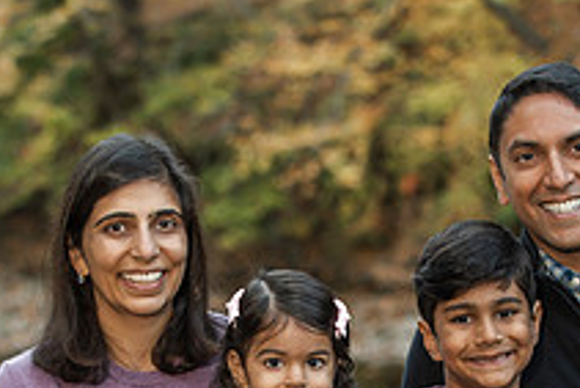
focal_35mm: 235
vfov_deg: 5.8
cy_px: 473
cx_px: 306
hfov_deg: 8.8
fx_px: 3789
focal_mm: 82
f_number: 4
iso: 640
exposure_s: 1/125
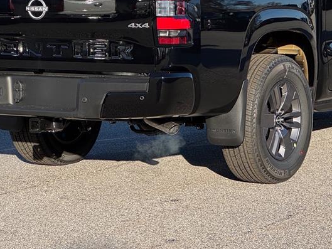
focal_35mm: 149
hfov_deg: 13.2
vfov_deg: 9.9
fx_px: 1429
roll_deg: +2.0
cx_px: 206
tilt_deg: +0.8
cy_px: 29
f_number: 2.8
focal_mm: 9
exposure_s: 1/436
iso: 25
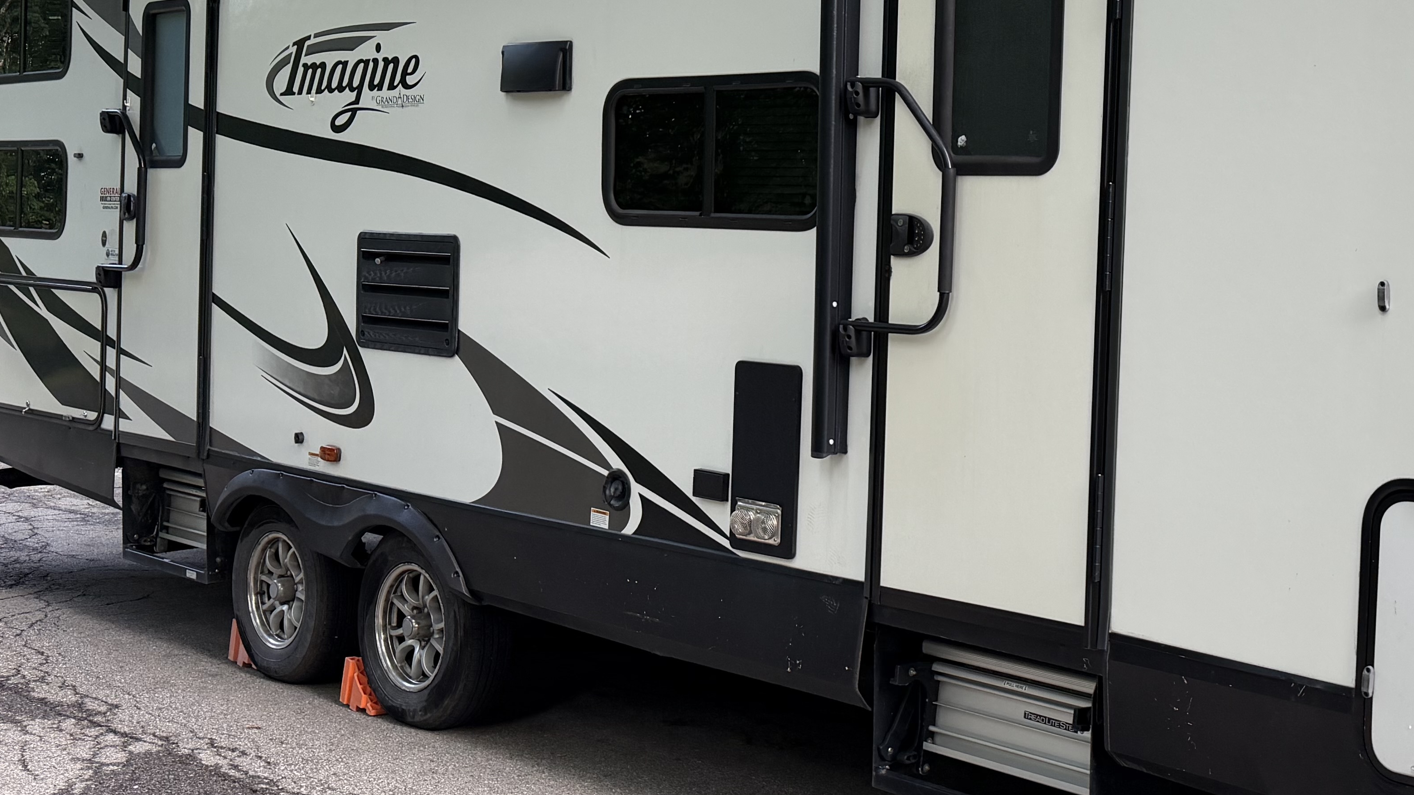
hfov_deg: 42.0
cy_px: 295
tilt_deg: -2.8
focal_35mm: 47
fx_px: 1762
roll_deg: -3.3
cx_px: 1104
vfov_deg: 25.3
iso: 125
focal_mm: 6.76
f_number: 1.78
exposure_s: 1/183
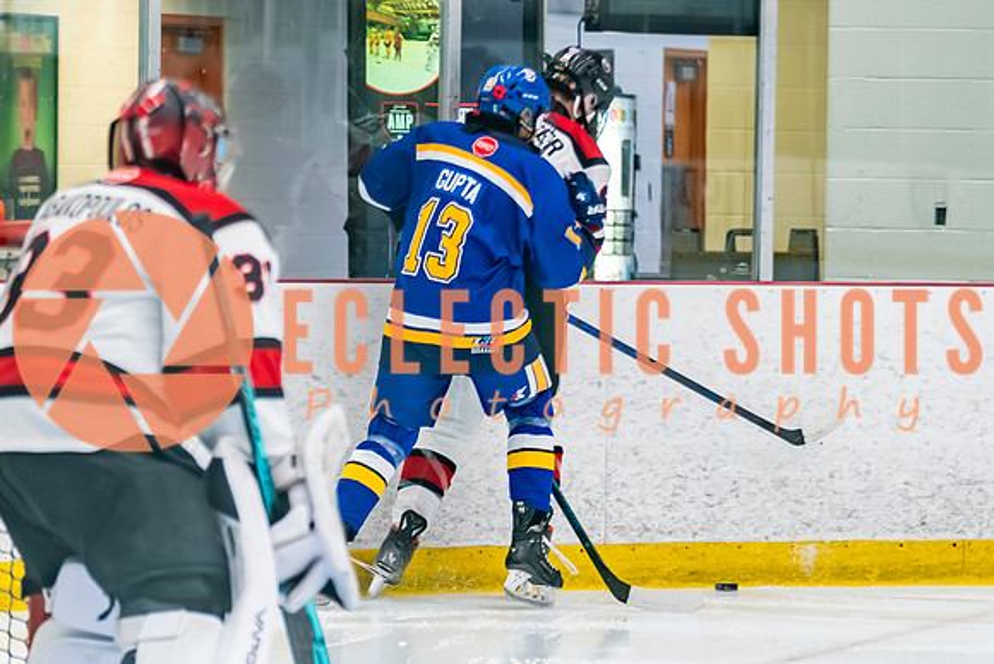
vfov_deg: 5.2
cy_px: 612
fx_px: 7345
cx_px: 246
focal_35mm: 266
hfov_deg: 7.7
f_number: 2.8
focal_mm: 115
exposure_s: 1/640
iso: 2000
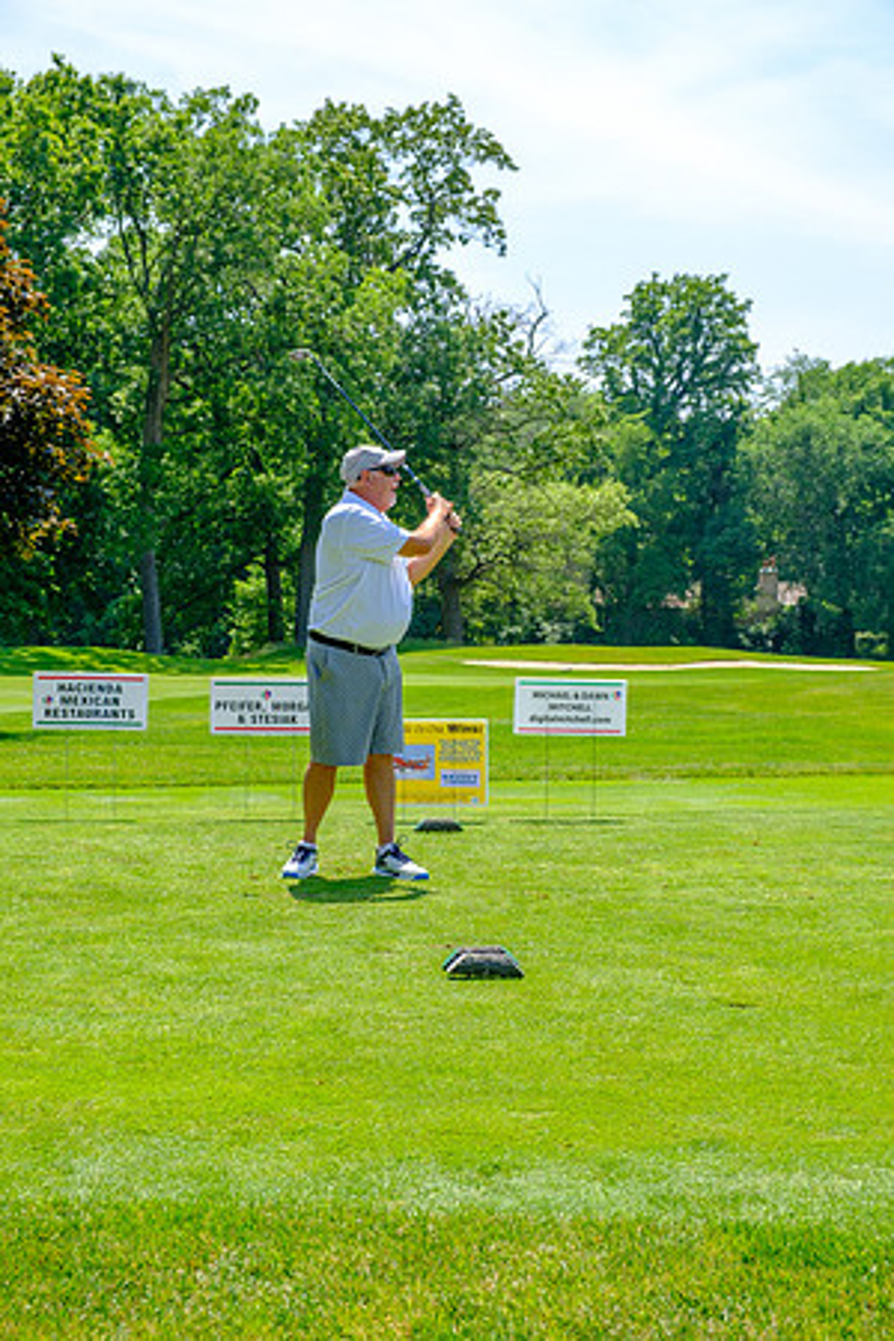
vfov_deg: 32.9
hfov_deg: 22.3
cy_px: 670
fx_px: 2272
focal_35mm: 61
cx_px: 447
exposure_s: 1/250
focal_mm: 40.7
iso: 200
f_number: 6.4
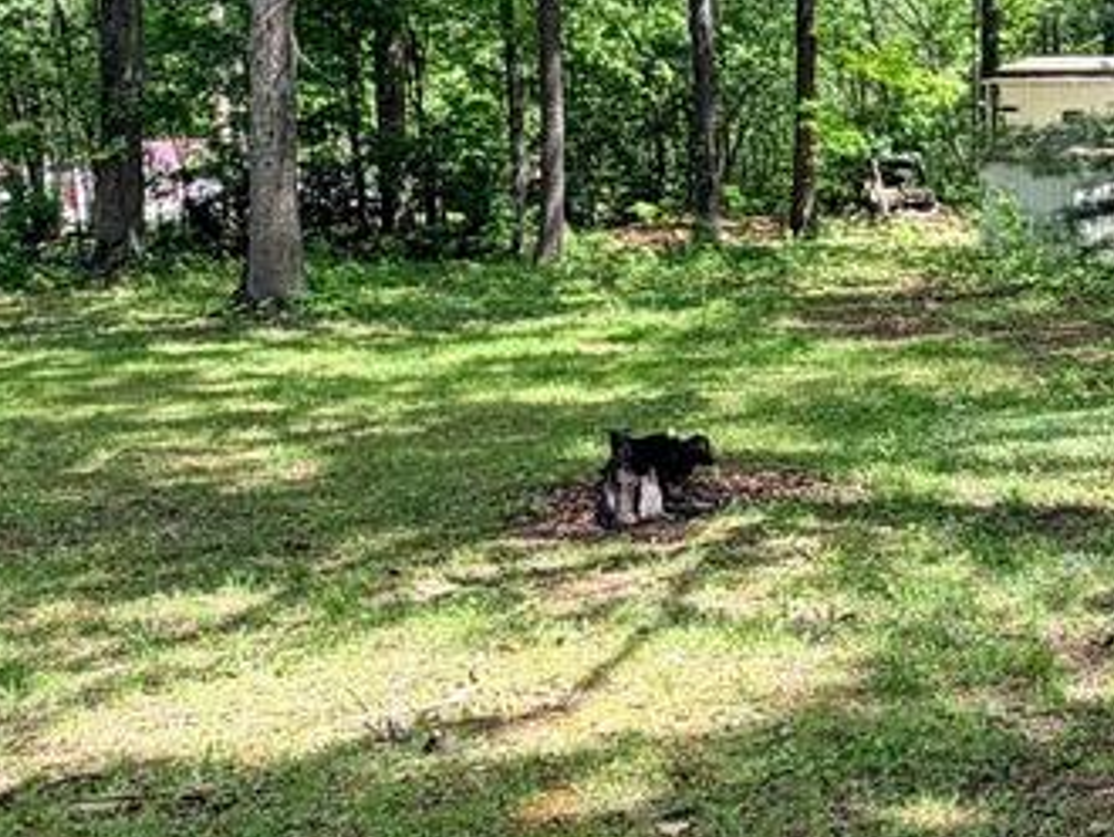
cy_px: 284
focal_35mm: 61
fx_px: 1965
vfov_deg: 24.0
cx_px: 1063
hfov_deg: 29.9
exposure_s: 1/260
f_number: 2.2
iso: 50
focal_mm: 2.22
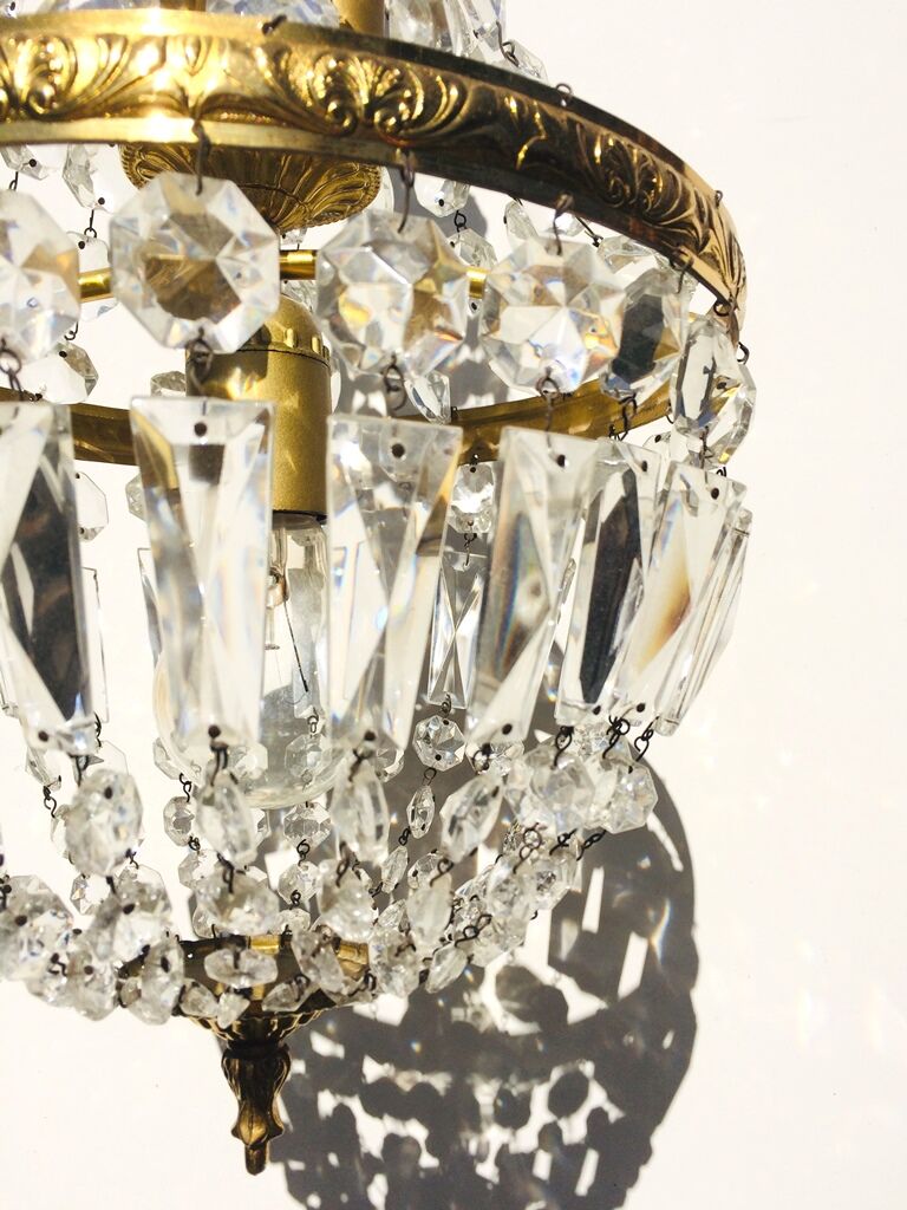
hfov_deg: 48.2
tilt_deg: +1.4
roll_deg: +2.2
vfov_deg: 61.7
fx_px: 1013
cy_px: 605
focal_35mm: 29
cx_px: 454
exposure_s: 1/5882
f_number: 2.2
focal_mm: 4.15
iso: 32
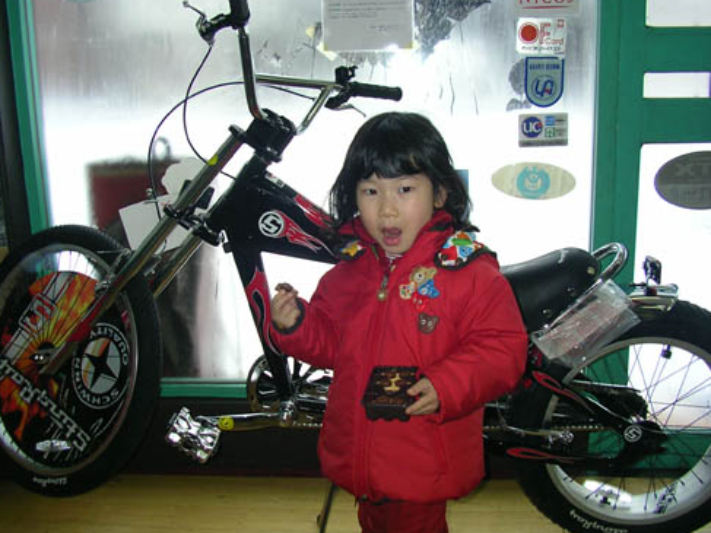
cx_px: 355
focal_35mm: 39
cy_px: 265
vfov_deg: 36.8
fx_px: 801
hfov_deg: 47.9
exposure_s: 1/57.3
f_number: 2.9
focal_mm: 6
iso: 81
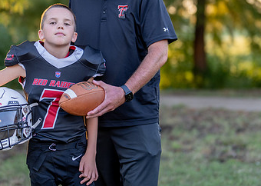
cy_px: 62
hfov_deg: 17.6
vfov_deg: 12.5
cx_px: 107
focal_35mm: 114
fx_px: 844
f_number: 1.2
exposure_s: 1/400
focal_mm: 50
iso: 100
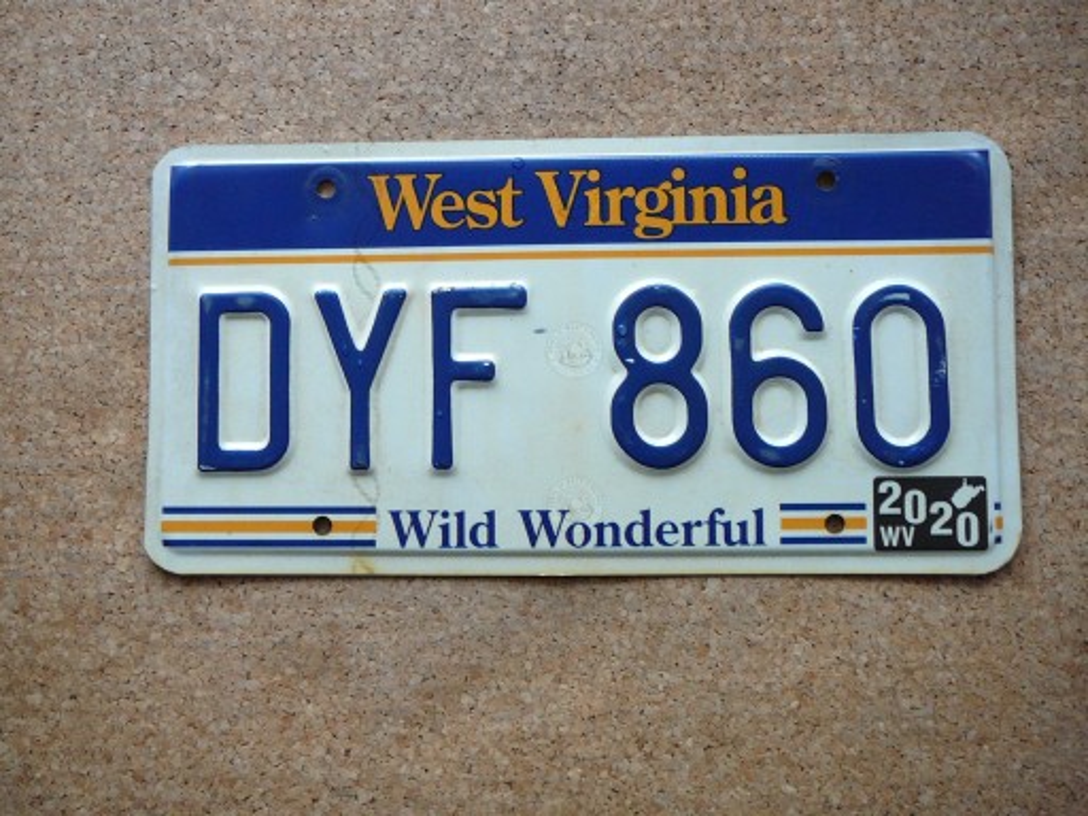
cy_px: 408
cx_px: 544
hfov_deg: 52.6
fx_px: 1100
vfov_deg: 40.7
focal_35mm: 35
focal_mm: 5.2
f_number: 2.8
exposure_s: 1/30
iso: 160
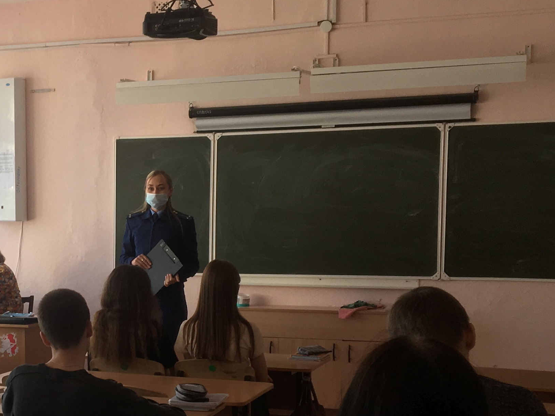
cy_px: 327
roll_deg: +0.1
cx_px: 19
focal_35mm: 72
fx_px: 1154
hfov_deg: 25.8
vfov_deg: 20.2
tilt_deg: -4.3
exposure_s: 1/50
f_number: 2.2
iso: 32
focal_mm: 4.15
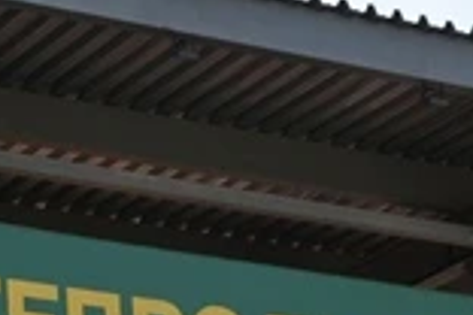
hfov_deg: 10.0
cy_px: 651
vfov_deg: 6.6
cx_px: -200
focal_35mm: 201
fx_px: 2641
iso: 200
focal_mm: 30
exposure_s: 1/640
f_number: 5.6
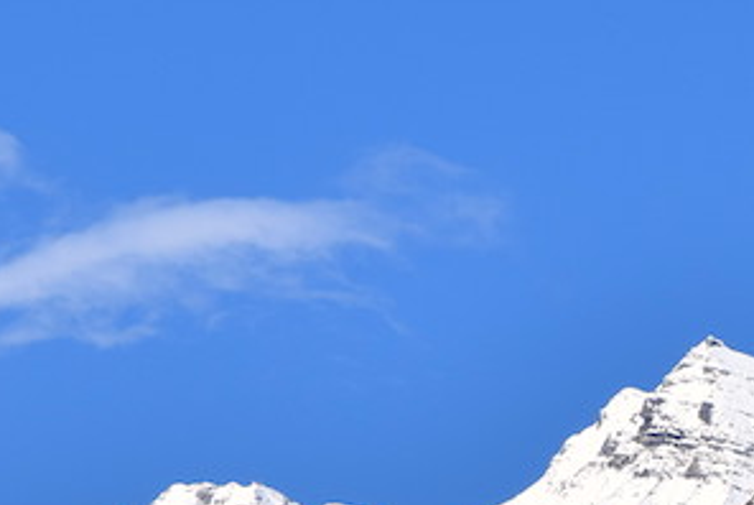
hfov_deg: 5.7
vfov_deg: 3.9
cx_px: 1376
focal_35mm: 356
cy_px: 672
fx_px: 7467
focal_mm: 55
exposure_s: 1/640
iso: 200
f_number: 13
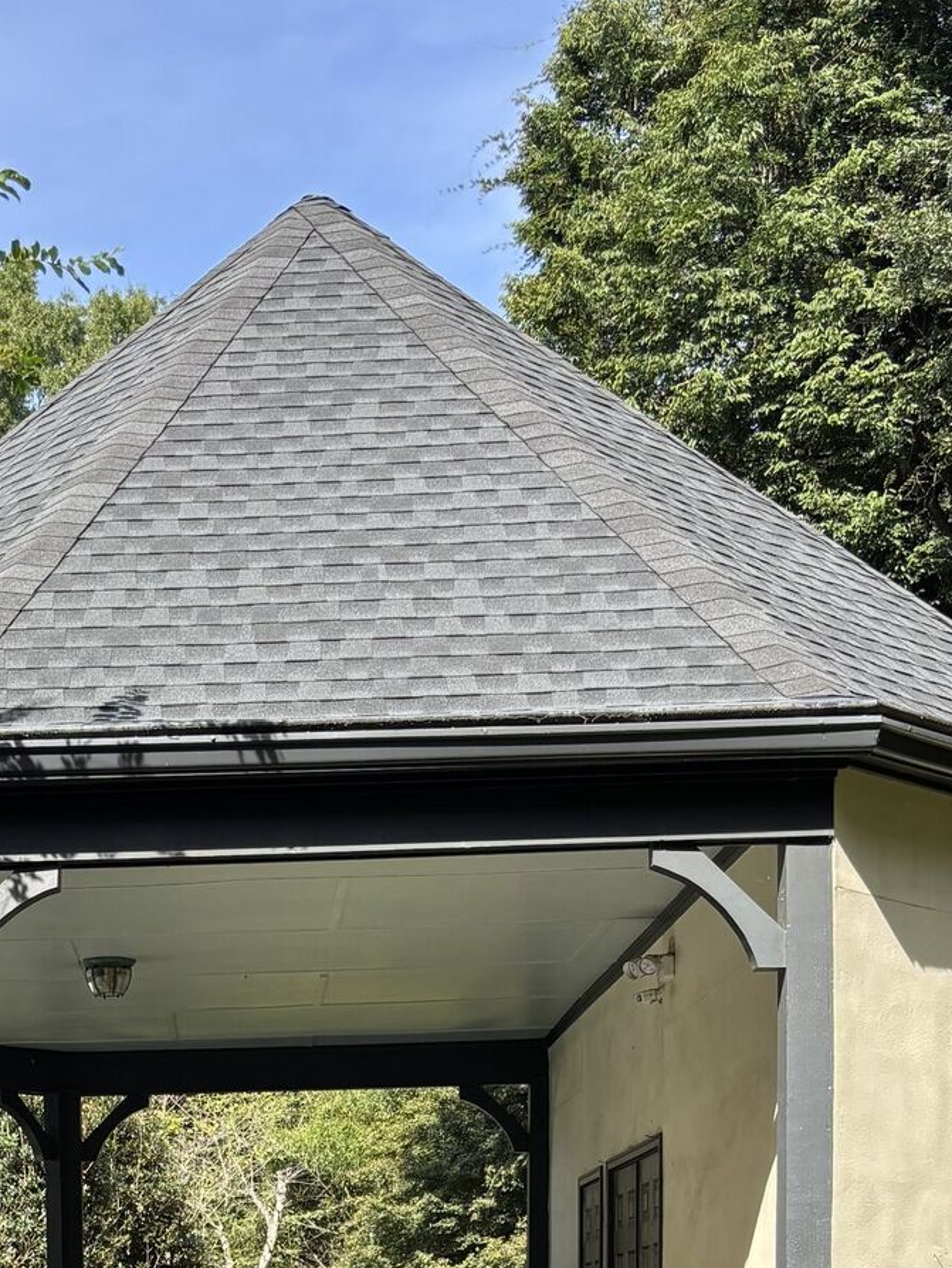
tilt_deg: -2.3
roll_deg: -0.2
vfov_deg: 26.3
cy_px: 1447
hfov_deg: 21.5
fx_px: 2456
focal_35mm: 67
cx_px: 119
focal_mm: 5.96
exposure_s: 1/775
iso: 50
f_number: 1.6
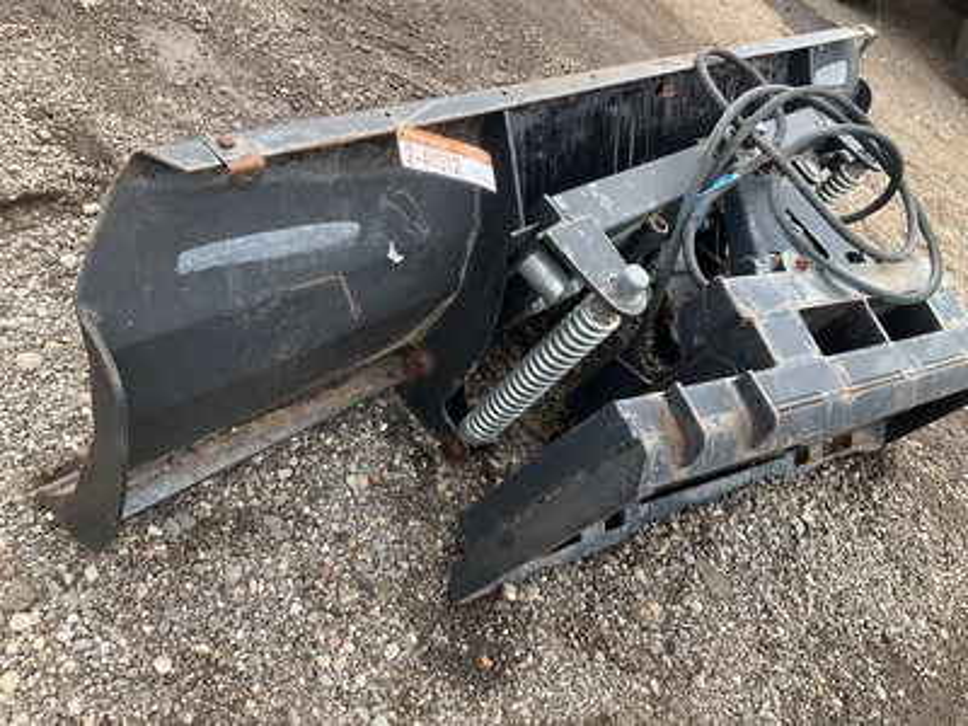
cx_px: 484
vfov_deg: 48.2
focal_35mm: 29
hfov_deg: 61.7
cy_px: 363
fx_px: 811
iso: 25
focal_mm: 3
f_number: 1.8
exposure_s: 1/346
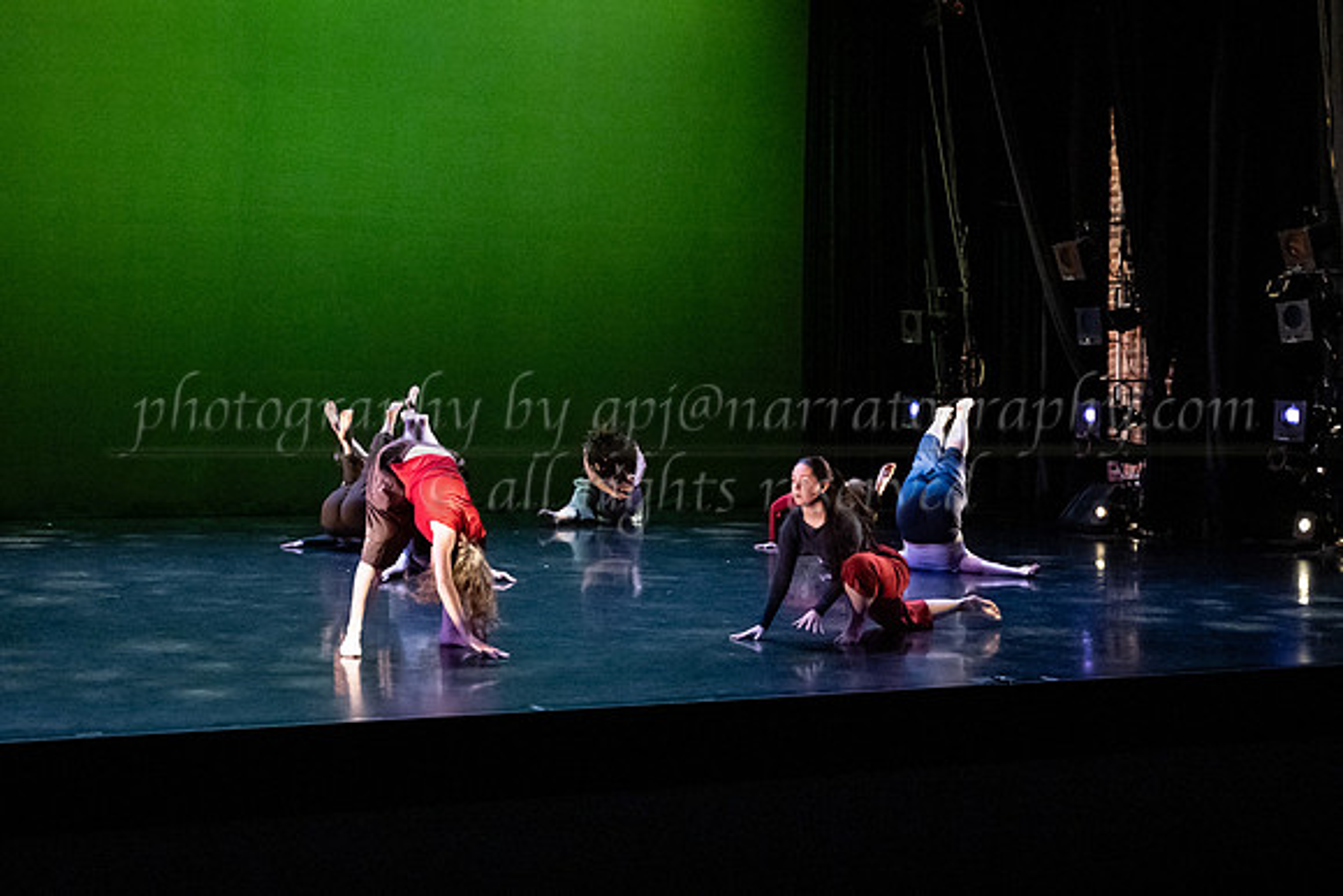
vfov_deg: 24.0
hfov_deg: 35.3
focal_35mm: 56
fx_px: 2106
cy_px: 338
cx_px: 600
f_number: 3.2
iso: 4000
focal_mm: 40
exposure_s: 1/400
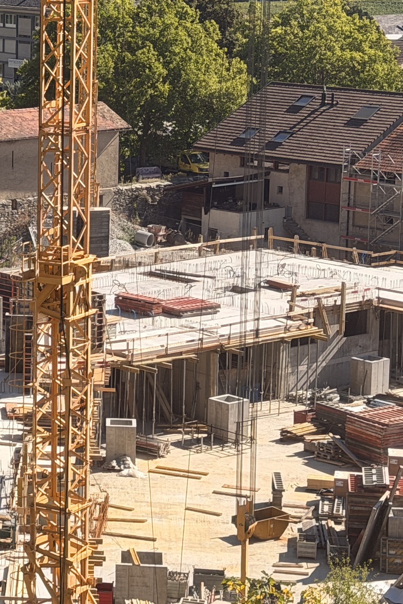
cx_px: -221
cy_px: 259
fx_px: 2097
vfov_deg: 16.4
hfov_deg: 10.6
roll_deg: +0.8
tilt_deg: -11.1
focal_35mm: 125
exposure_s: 1/2865
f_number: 1.78
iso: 64
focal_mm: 6.76
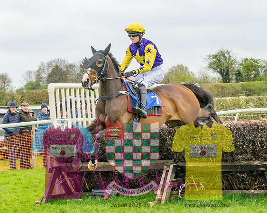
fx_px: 1344
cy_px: 138
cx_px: 109
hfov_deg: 11.3
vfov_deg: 9.1
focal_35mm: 170
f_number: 4
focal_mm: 63
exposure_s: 1/1000
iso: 800
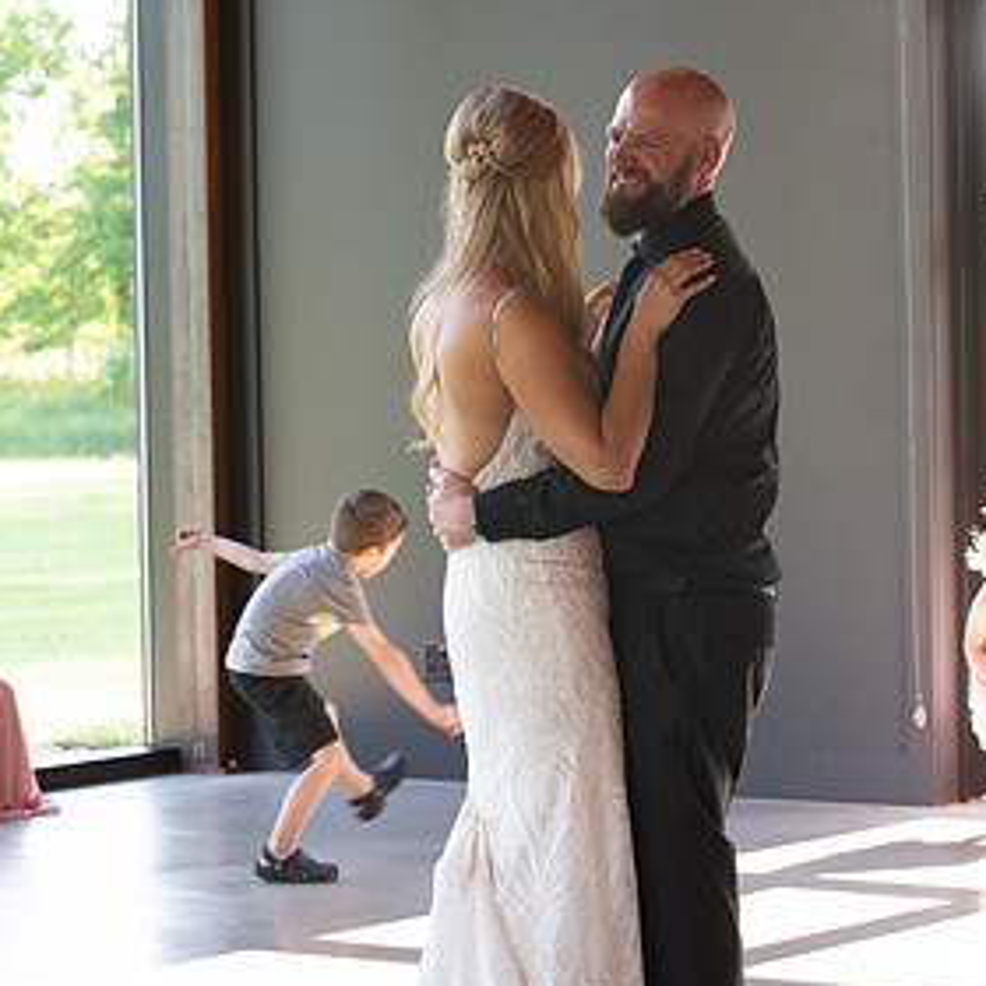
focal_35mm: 136
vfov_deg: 12.8
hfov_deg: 12.8
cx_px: 528
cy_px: 600
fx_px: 4383
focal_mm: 70
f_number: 5
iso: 1000
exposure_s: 1/200
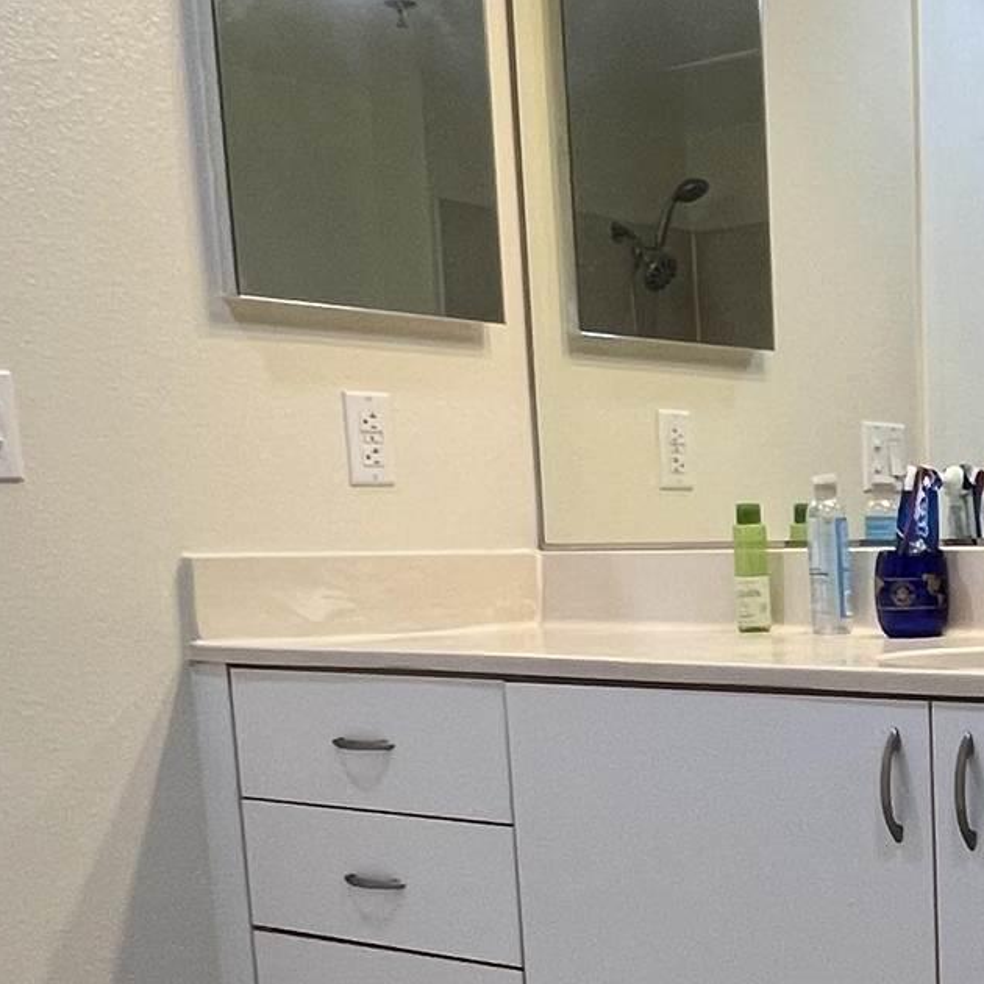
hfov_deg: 28.5
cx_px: 1009
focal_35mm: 56
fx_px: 1801
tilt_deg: -11.2
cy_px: 897
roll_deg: +1.6
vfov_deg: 29.2
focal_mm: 1.57
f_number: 1.8
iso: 160
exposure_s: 1/120
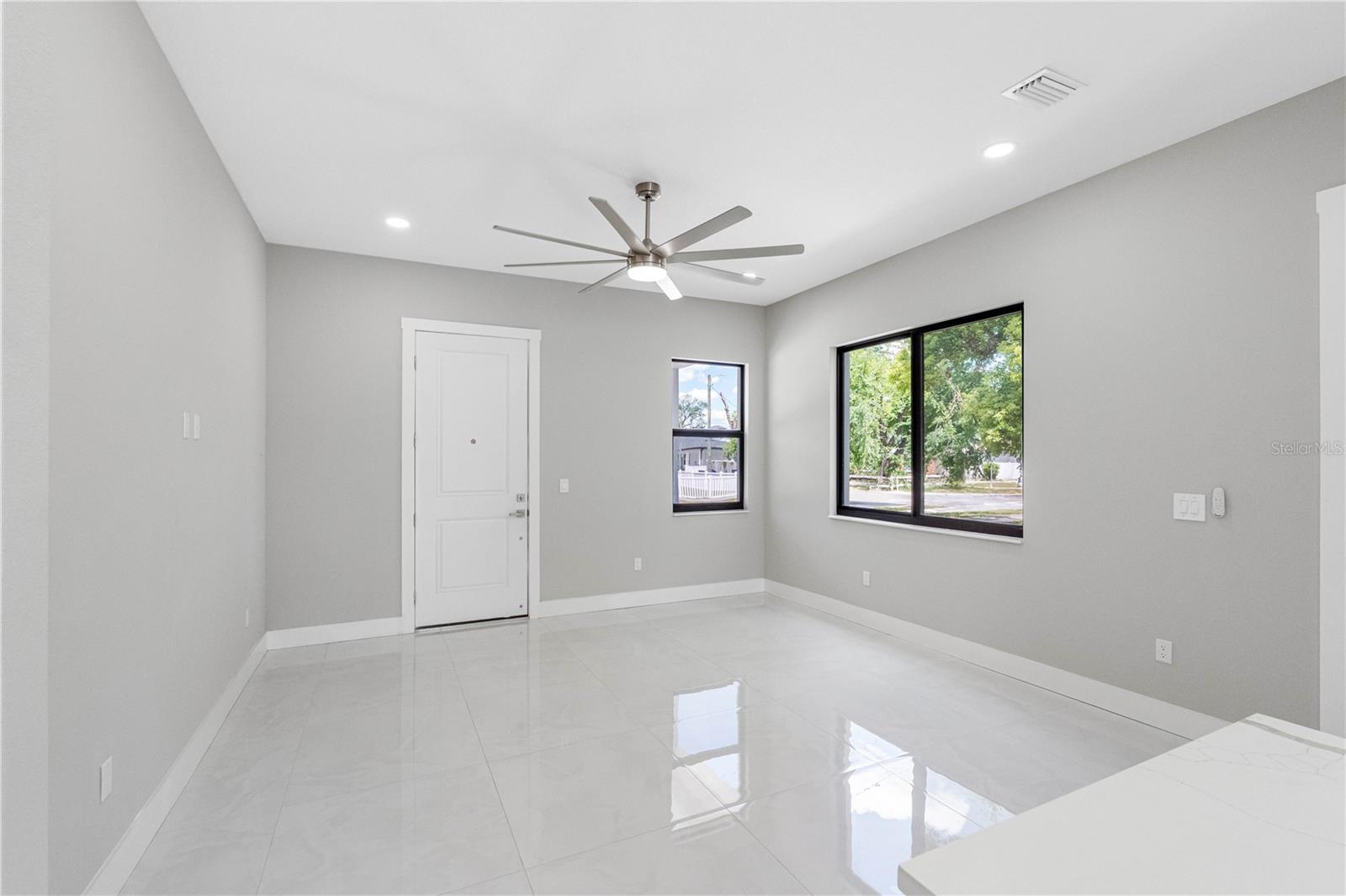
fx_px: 598
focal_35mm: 16
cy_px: 448
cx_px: 673
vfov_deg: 73.7
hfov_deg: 96.7
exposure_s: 1/640
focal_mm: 16
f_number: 11
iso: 1600
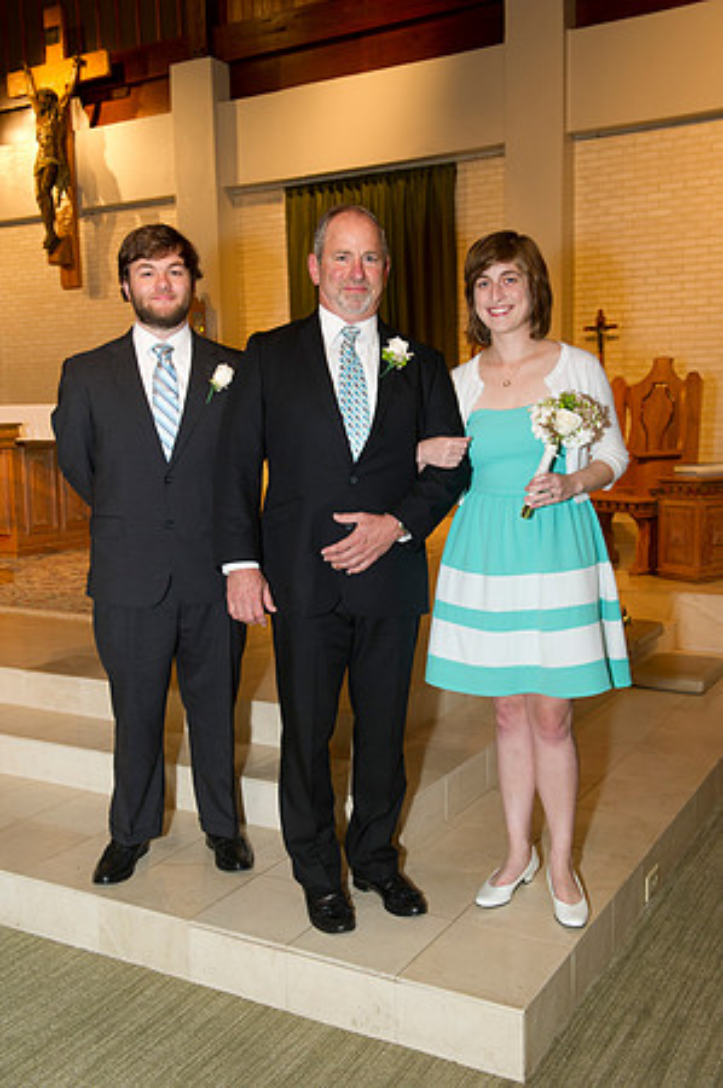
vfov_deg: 53.2
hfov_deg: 36.8
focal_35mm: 36
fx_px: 1087
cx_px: 362
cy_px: 544
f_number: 5.6
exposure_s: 1/100
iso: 1600
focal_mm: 36
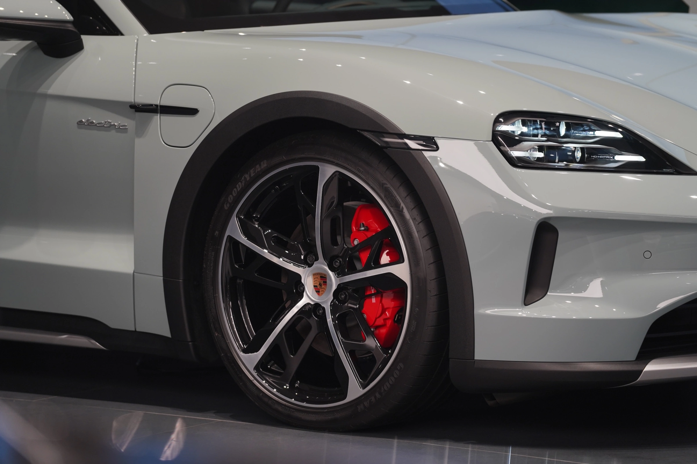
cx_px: 348
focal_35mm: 166
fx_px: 3214
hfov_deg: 12.4
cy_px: 232
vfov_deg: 8.3
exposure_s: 1/250
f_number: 4
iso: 640
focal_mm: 166
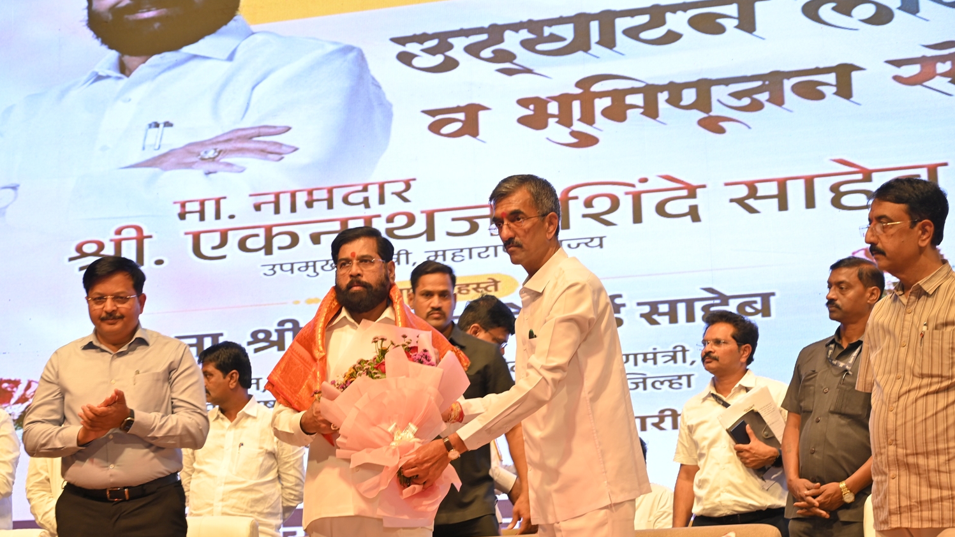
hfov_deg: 28.6
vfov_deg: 16.3
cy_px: 319
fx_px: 1874
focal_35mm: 74
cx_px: 476
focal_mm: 70
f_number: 5.6
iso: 640
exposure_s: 1/100
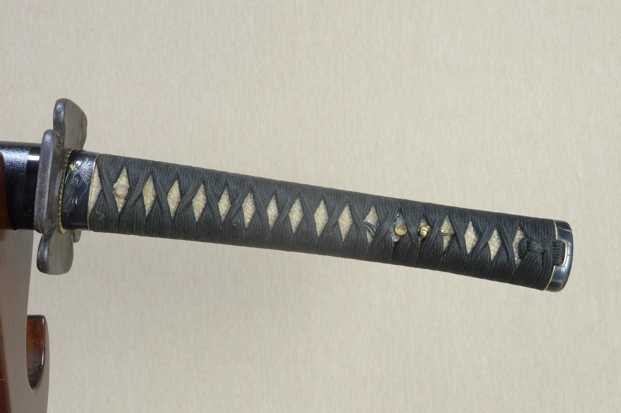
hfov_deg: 41.1
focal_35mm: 48
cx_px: 310
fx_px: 827
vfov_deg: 28.0
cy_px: 206
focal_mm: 32
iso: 400
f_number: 11
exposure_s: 1/1.6
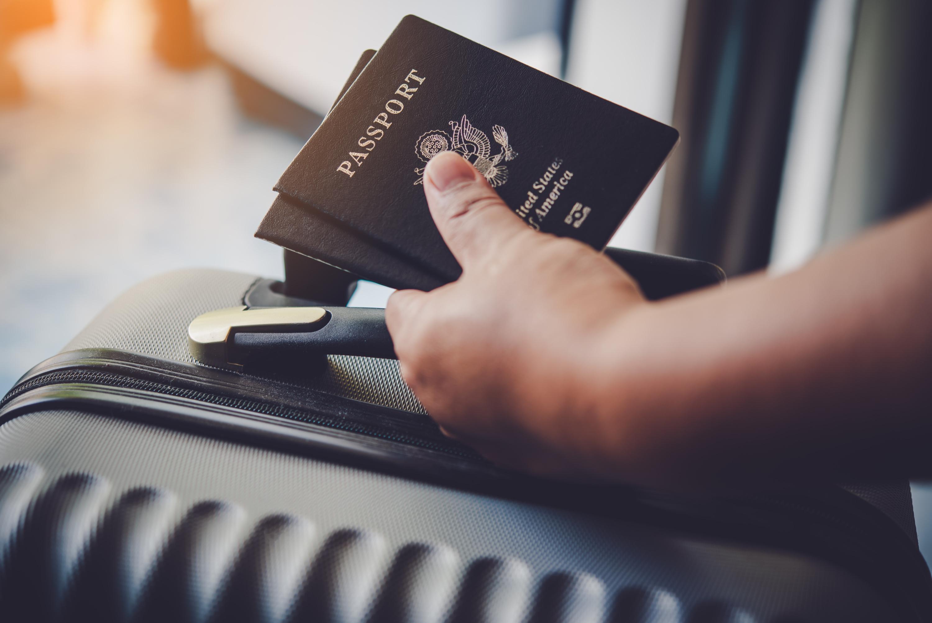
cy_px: 312
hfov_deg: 33.4
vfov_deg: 22.6
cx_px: 466
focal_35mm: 60
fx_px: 1554
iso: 100
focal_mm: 60
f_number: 3
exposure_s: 1/60
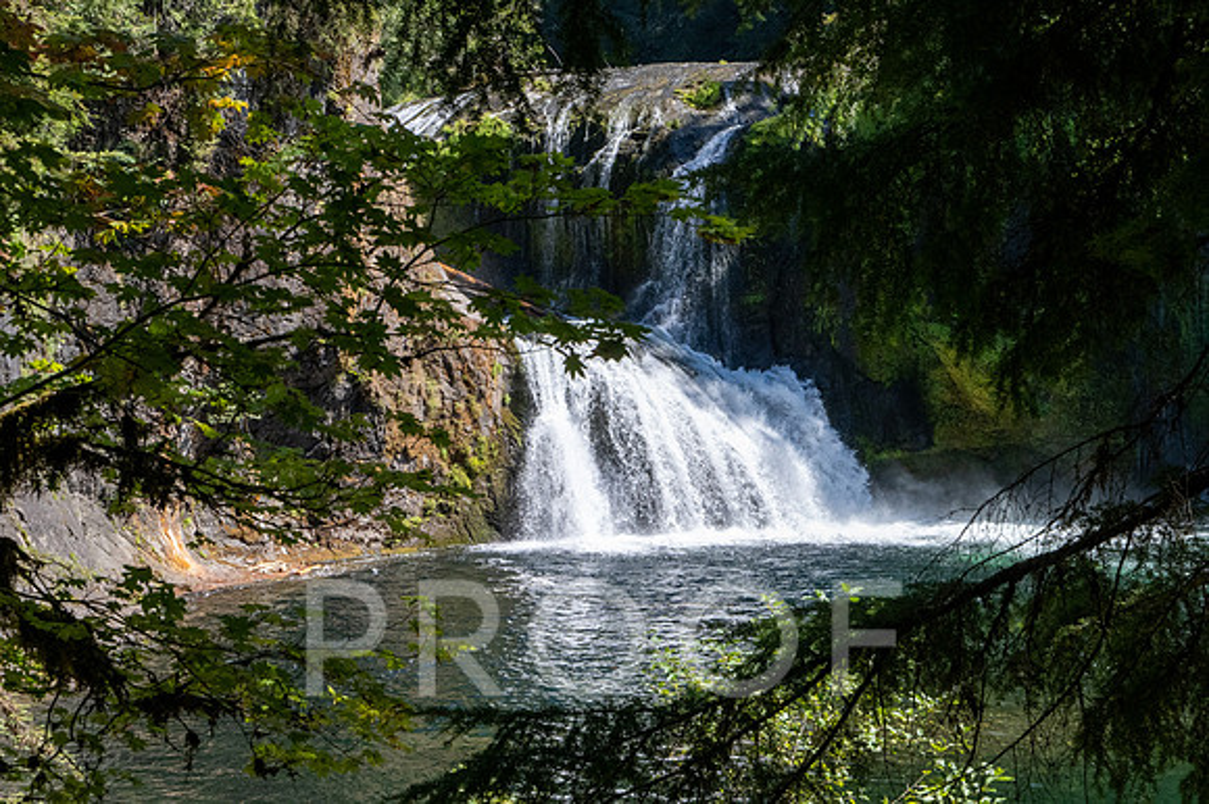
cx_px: 604
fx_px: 2249
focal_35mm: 67
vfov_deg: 20.3
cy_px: 402
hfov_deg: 30.1
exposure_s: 1/640
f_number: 14
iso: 1250
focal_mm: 45
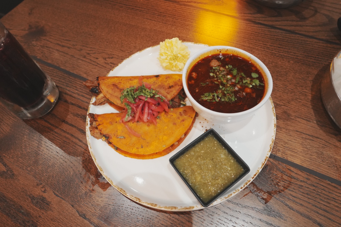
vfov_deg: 53.1
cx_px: 170
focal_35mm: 24
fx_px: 227
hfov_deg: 73.8
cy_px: 114
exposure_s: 1/30
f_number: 9
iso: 5000
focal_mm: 24
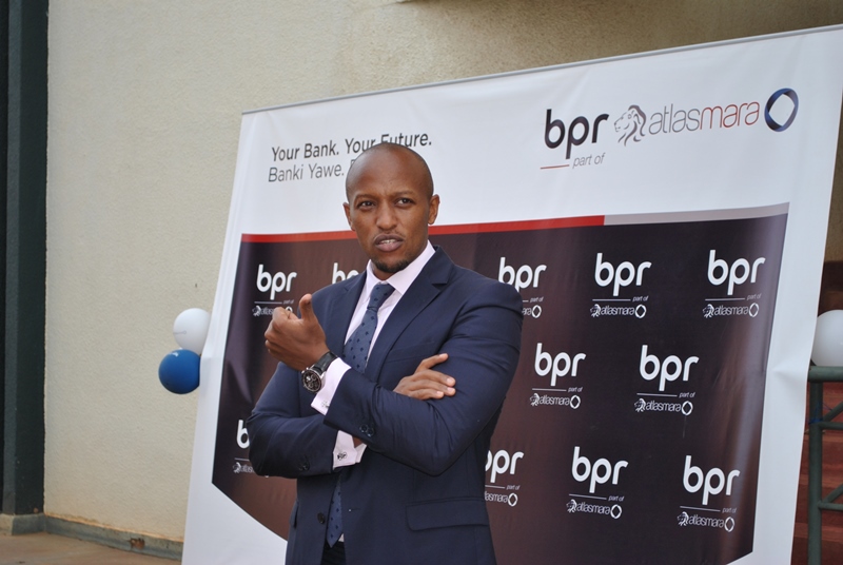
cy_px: 282
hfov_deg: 28.0
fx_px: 1688
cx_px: 422
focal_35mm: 72
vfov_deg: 19.0
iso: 180
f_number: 5.6
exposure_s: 1/125
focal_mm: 48
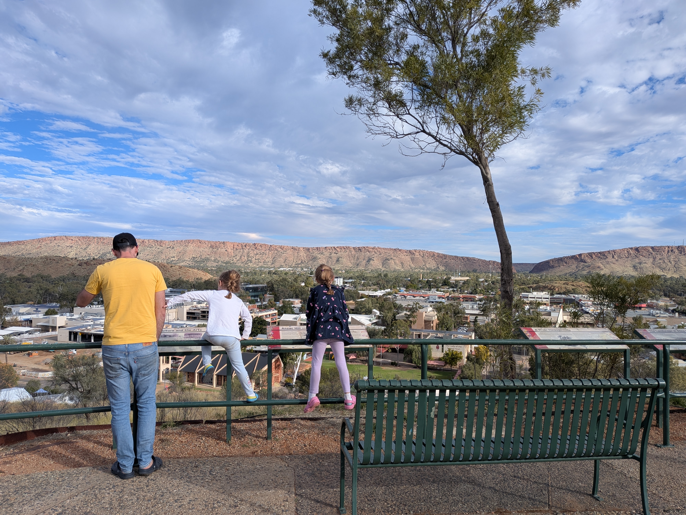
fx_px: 476
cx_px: 343
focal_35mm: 24
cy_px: 258
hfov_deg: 71.6
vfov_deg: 56.8
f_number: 1.7
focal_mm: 4.53
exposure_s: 1/1253
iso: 26
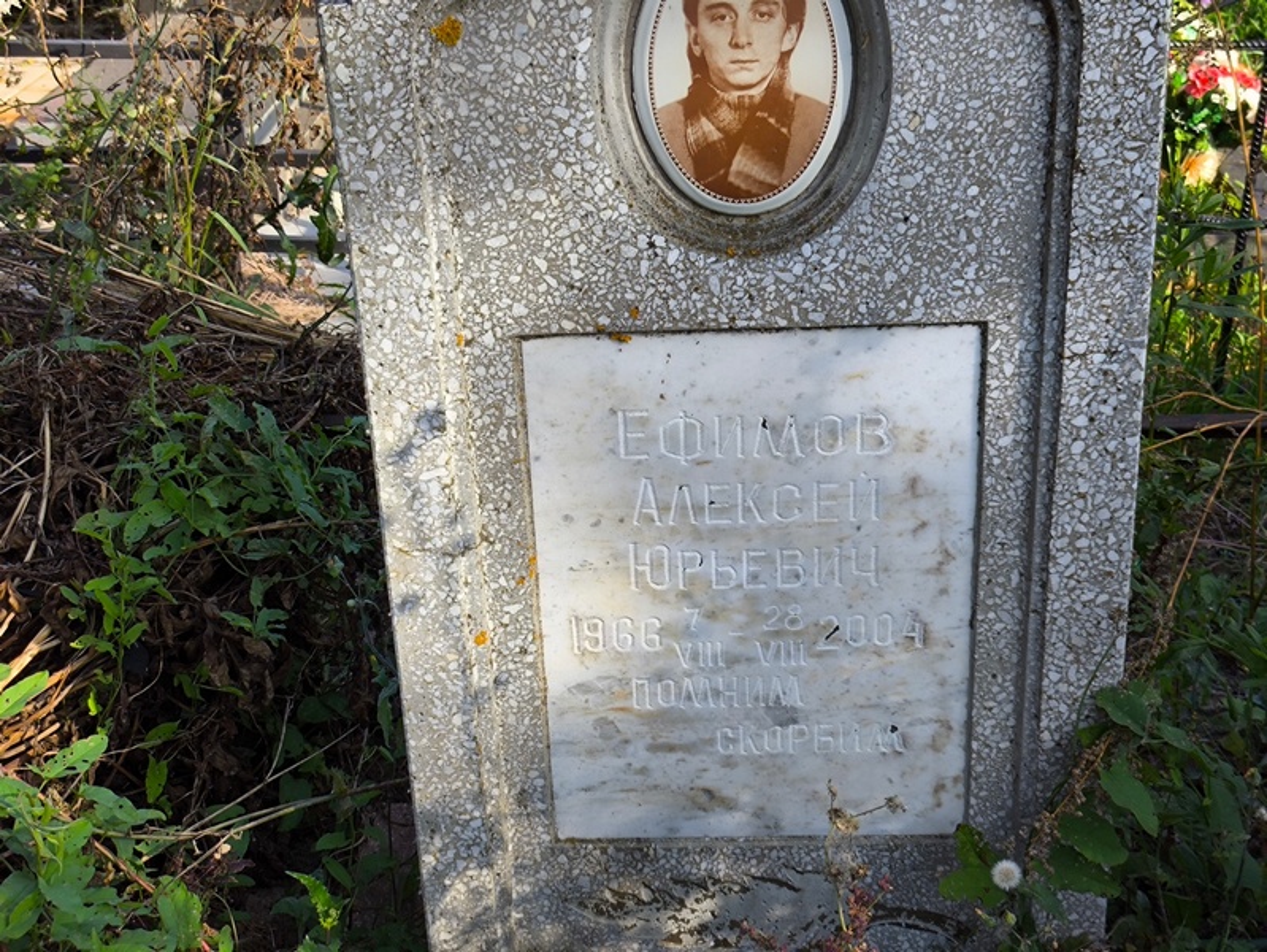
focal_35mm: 50
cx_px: 634
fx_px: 1831
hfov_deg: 38.2
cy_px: 476
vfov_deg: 29.1
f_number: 1.7
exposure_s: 1/532
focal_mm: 4.71
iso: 50
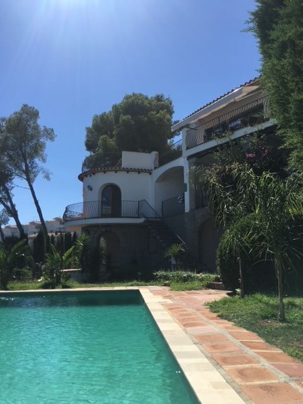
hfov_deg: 48.2
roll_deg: +0.3
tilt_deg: +11.7
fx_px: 338
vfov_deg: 61.7
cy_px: 202
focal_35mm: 29
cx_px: 152
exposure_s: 1/1876
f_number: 2.2
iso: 25
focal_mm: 4.15
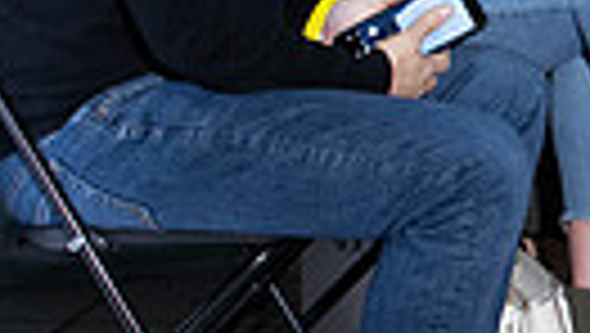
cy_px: -151
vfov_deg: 3.7
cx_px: 1293
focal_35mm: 324
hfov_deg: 6.4
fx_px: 5074
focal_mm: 70
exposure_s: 1/160
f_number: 5.6
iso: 1250
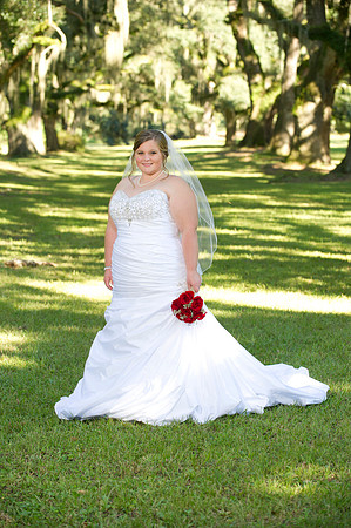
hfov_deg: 13.4
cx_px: 176
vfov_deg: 20.0
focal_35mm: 102
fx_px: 1495
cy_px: 264
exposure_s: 1/125
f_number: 4
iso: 400
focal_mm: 102
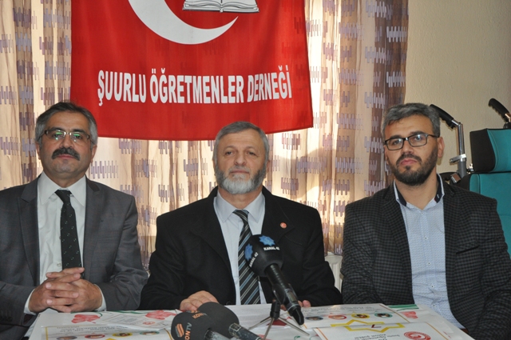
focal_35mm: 66
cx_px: 256
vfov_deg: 20.6
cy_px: 170
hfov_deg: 30.5
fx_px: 936
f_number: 4.2
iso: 800
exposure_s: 1/60
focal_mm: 44
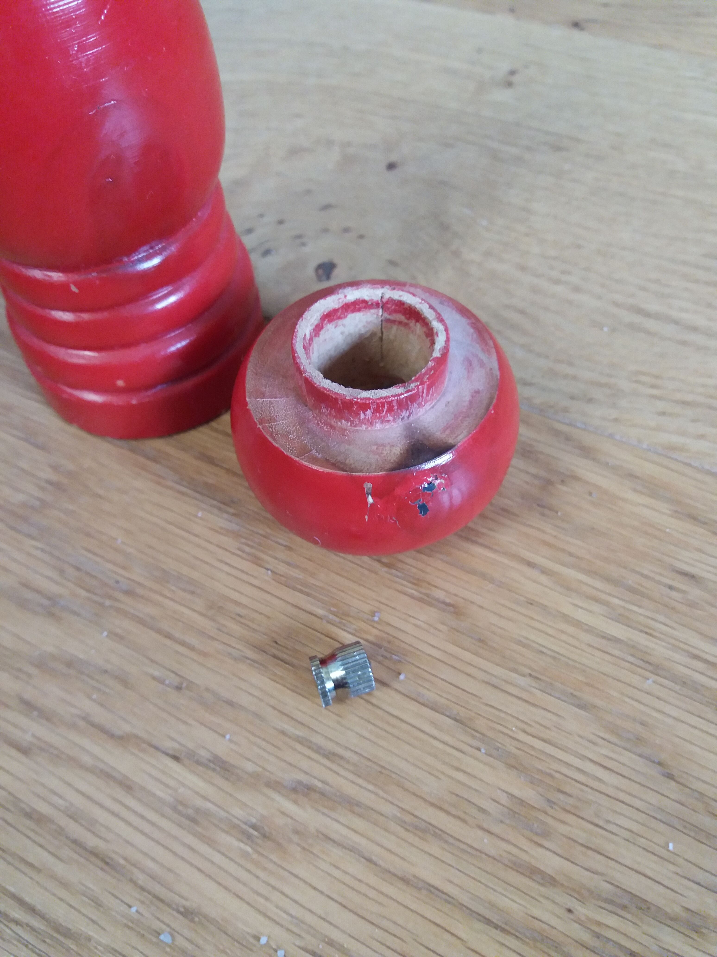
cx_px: 358
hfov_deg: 49.7
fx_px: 773
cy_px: 478
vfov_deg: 63.4
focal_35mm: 28
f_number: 1.9
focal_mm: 3.7
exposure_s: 1/17
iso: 160
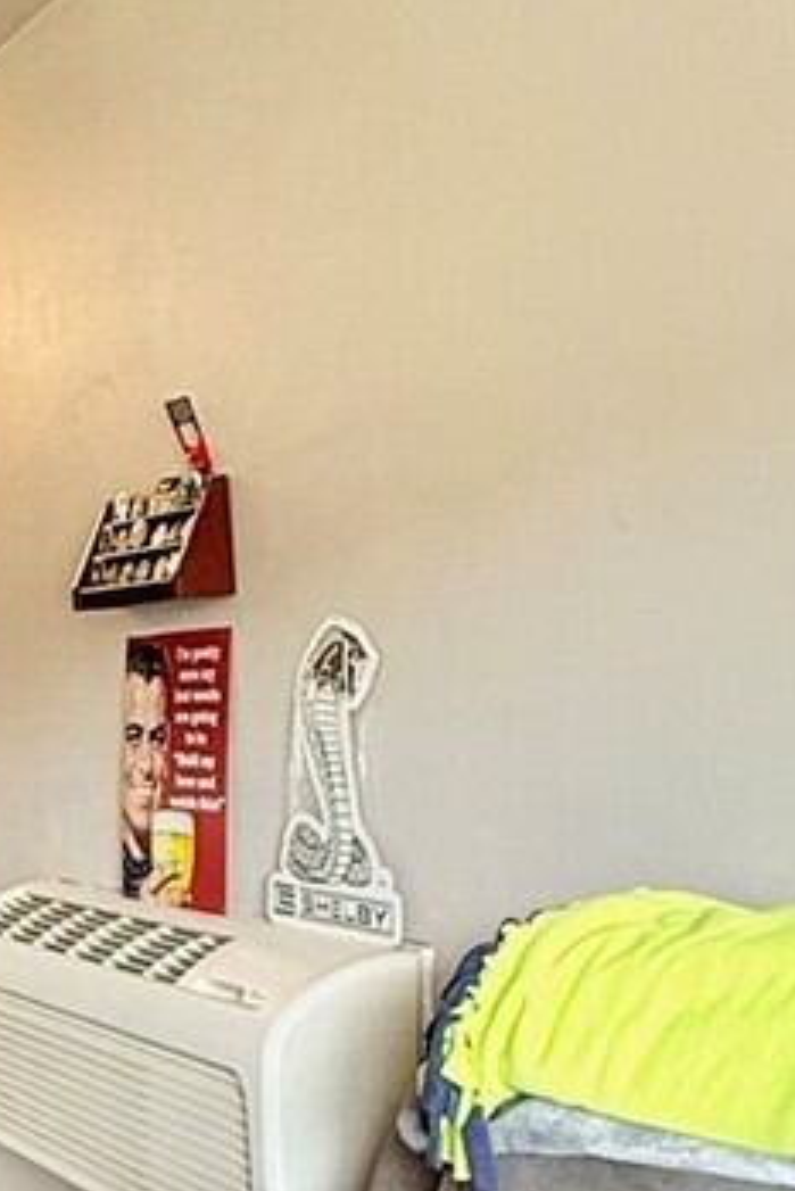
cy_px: 700
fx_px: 1985
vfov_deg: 33.3
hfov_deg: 19.7
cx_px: -389
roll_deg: +1.9
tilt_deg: +1.0
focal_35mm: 60
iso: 250
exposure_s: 1/60
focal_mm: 2.22
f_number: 2.2
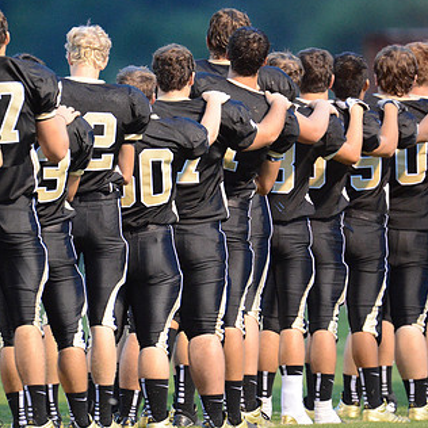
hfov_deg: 2.0
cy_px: 220
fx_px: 12002
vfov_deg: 2.0
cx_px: 238
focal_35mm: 858
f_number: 4
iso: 8000
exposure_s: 1/200
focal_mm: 550
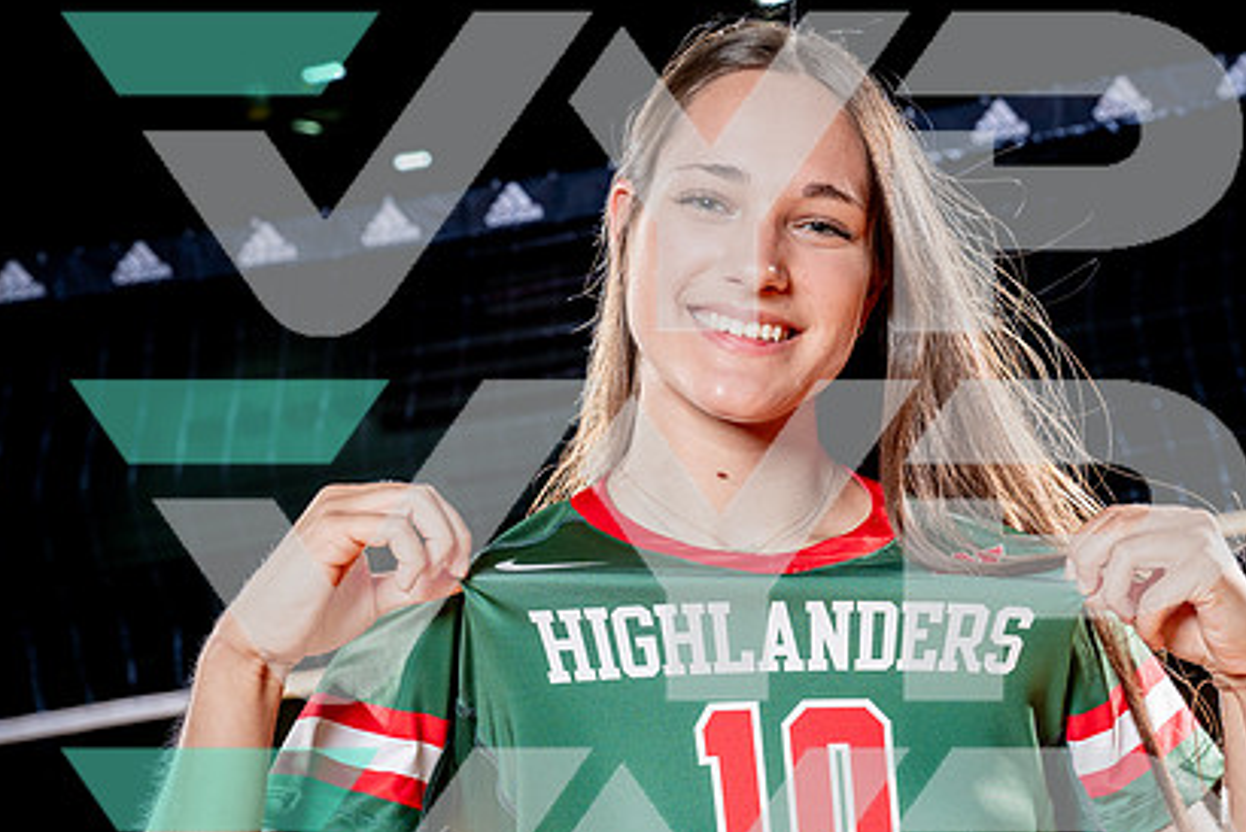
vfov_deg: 15.2
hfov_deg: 22.5
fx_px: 3117
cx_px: 845
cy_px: 542
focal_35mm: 90
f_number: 8
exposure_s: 1/250
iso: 400
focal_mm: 61
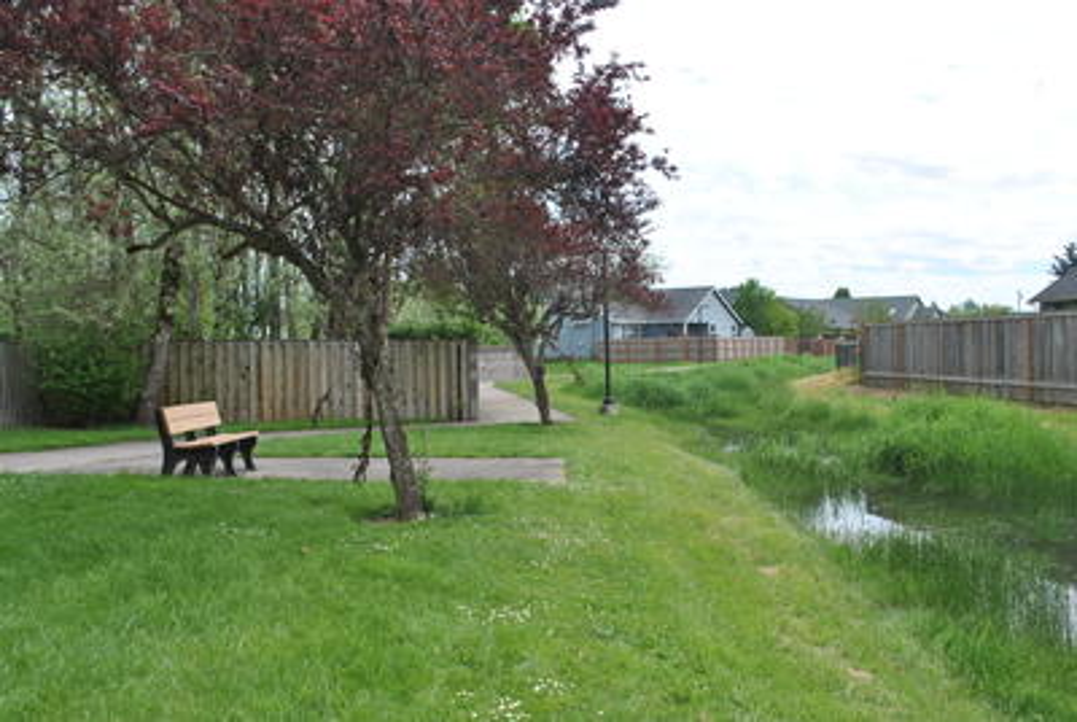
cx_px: 538
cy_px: 361
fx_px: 1168
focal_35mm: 39
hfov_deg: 49.5
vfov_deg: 34.3
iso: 100
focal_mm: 26
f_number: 8
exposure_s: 1/200
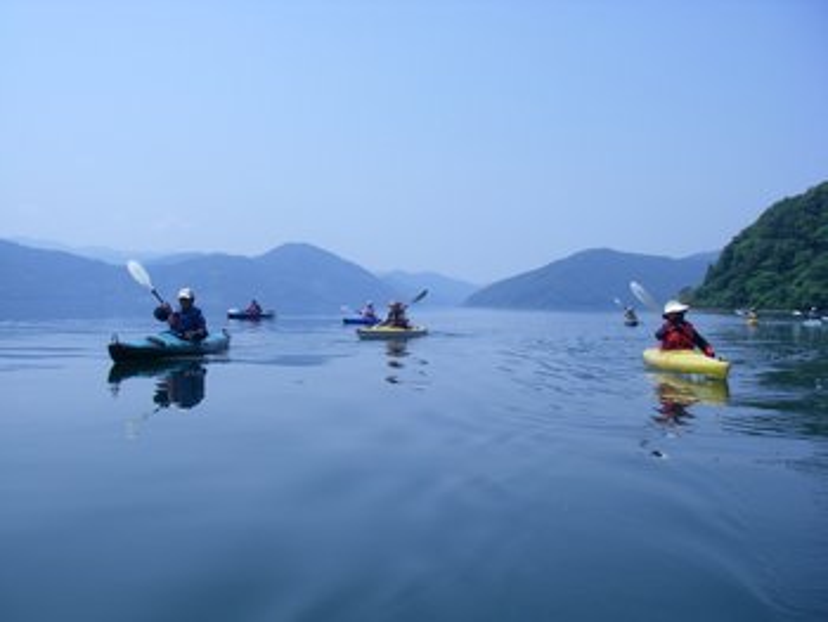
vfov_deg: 37.8
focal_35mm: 38
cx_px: 414
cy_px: 311
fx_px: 910
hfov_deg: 48.9
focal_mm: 6.3
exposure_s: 1/250
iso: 64
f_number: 6.6
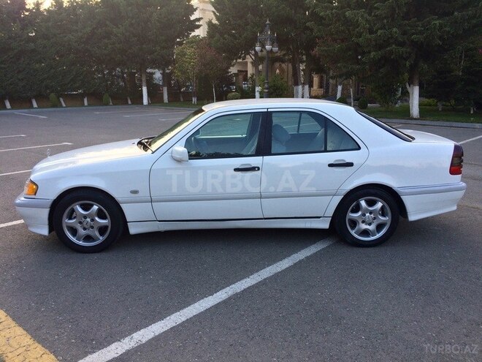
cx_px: 241
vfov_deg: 48.2
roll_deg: +1.3
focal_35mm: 29
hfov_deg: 61.7
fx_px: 404
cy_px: 181
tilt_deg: -14.2
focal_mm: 4.15
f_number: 2.2
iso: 32
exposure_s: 1/117
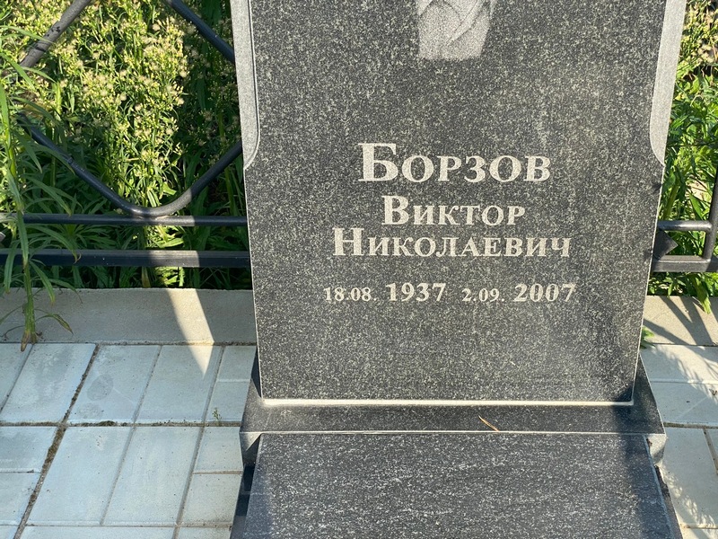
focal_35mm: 52
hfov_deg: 36.8
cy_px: 270
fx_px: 1079
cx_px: 359
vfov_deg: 28.0
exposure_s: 1/631
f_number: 2
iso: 20
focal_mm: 6
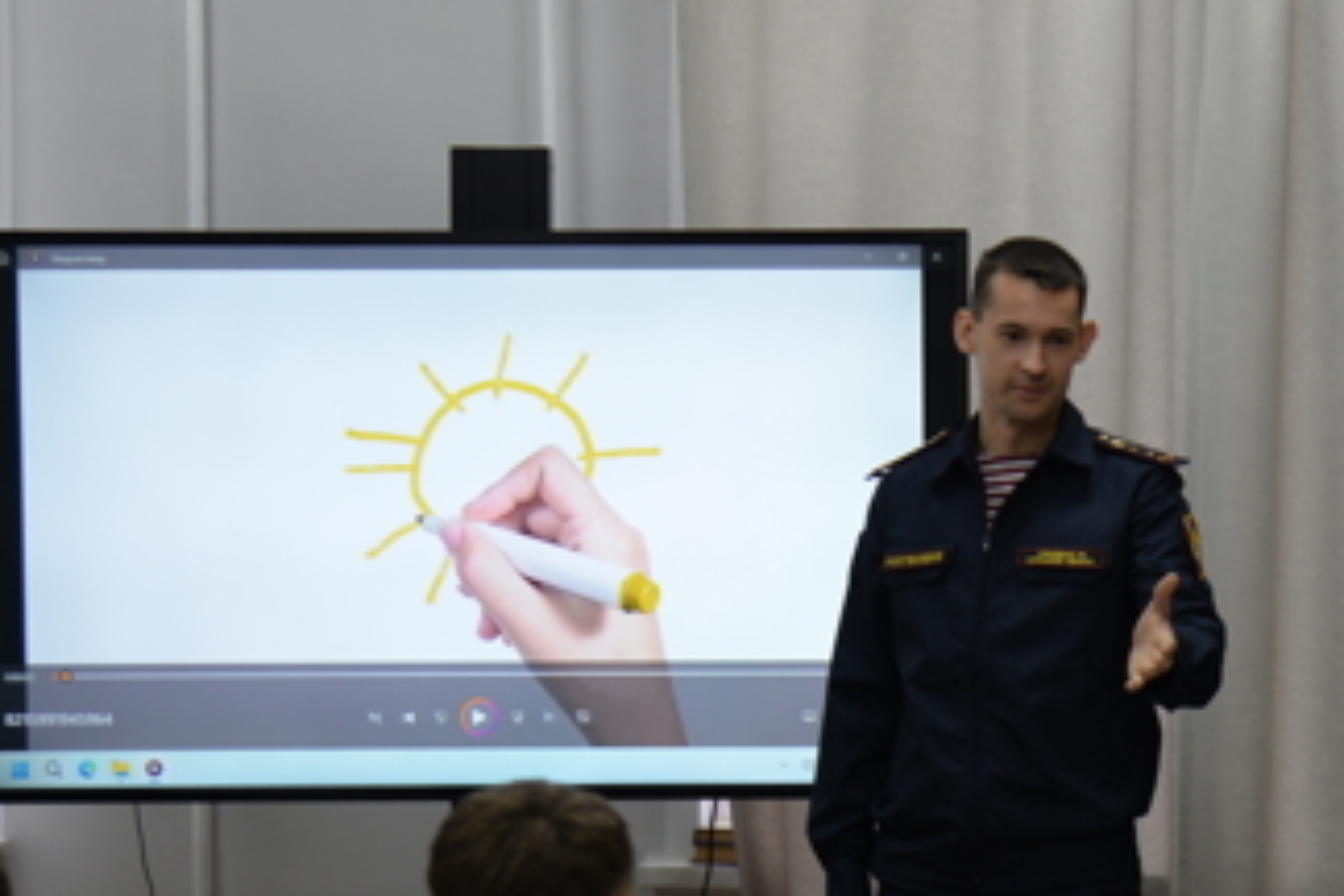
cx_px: 1153
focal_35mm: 111
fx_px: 4144
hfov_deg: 18.2
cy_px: 469
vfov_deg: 12.3
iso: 400
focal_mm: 48
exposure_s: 1/60
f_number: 4
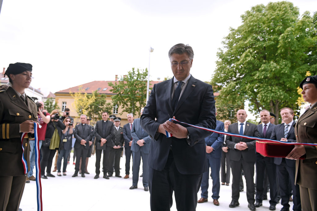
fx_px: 211
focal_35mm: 24
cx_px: 158
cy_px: 106
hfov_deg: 73.7
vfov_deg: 53.1
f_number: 2.8
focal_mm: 24
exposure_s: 1/160
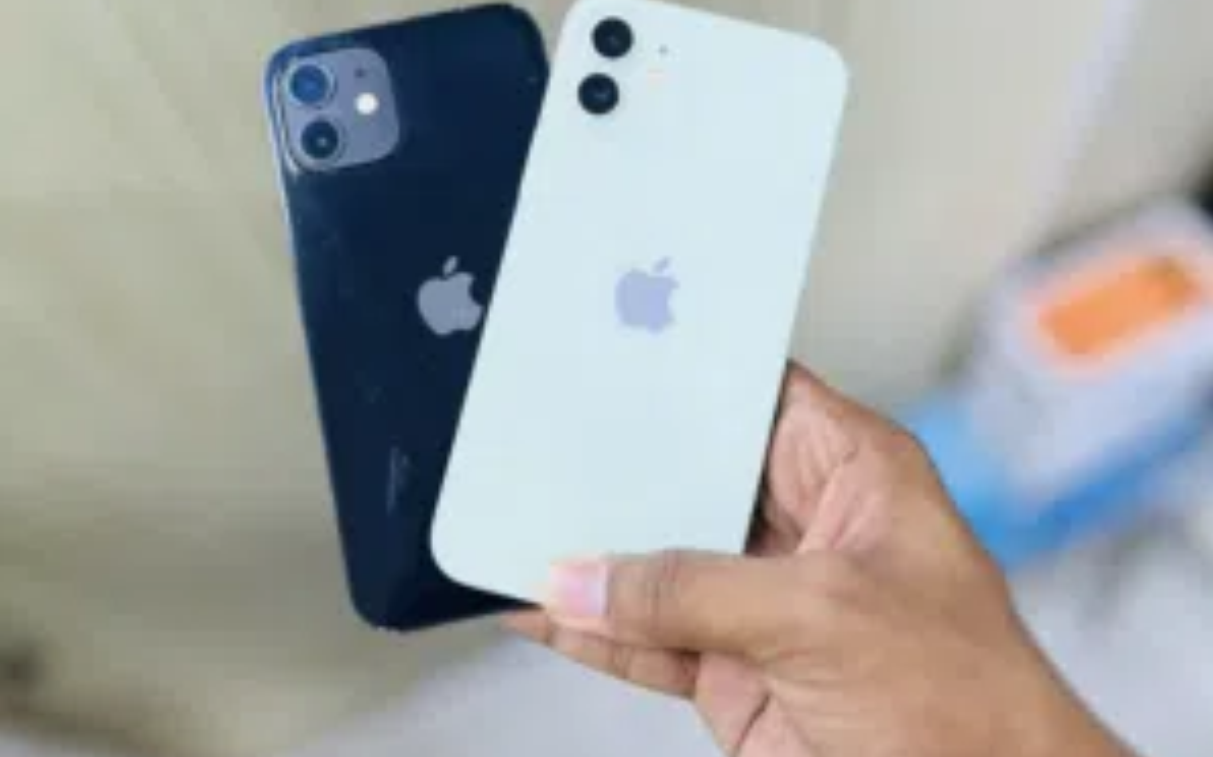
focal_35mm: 37
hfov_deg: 52.8
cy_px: 256
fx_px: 1223
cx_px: 606
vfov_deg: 34.1
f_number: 1.5
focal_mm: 5.7
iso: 32
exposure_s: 1/104
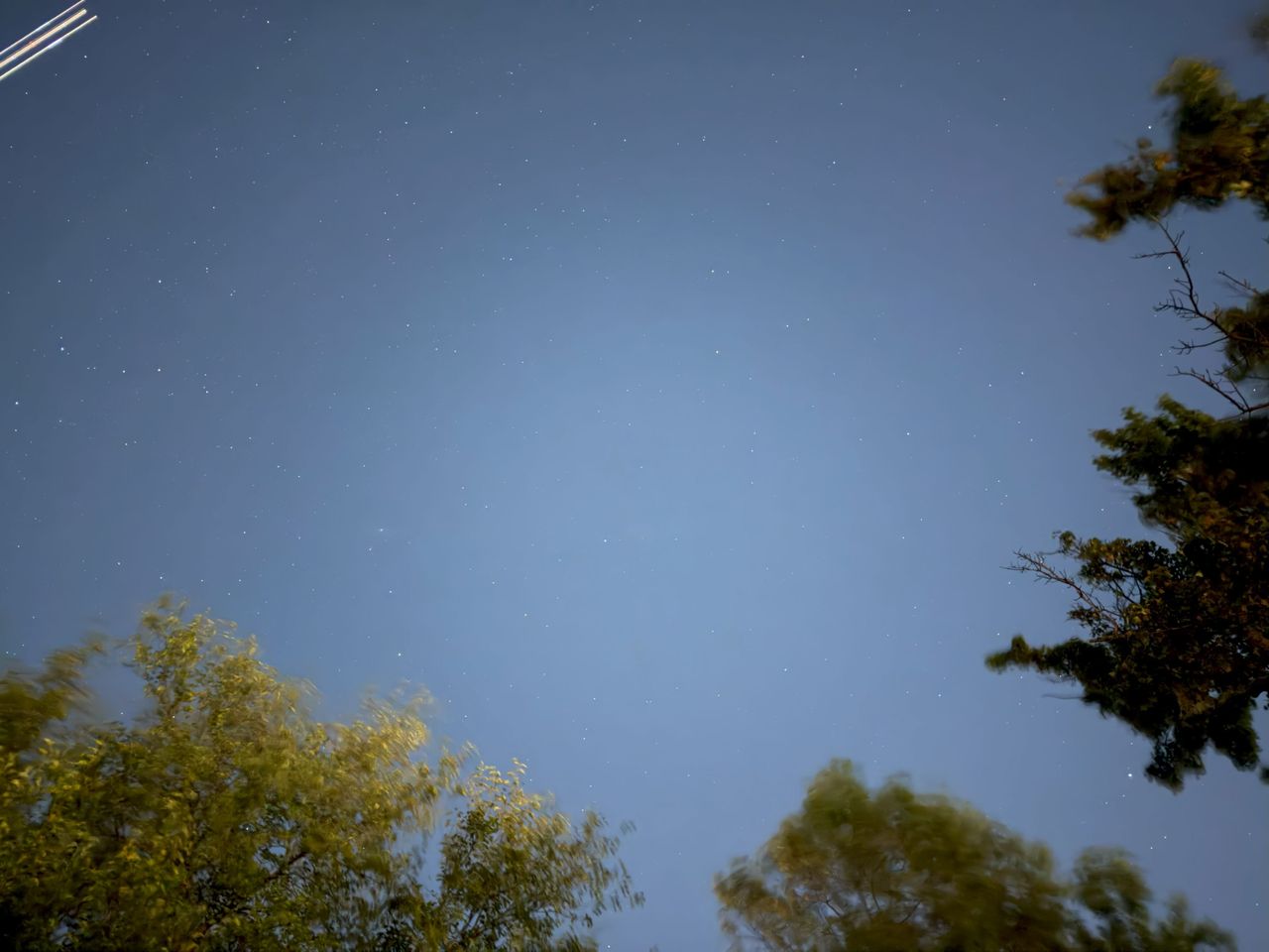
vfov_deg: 56.8
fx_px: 880
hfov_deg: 71.6
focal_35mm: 24
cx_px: 634
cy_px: 476
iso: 2000
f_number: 1.78
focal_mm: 6.76
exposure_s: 2
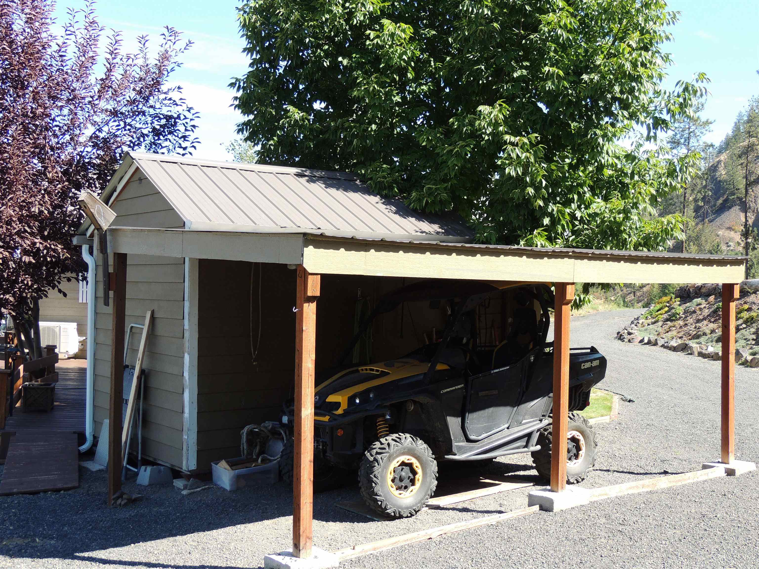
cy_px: 284
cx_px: 380
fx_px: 943
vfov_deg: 33.6
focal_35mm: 43
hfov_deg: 43.9
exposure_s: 1/320
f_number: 3.4
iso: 100
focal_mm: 7.6
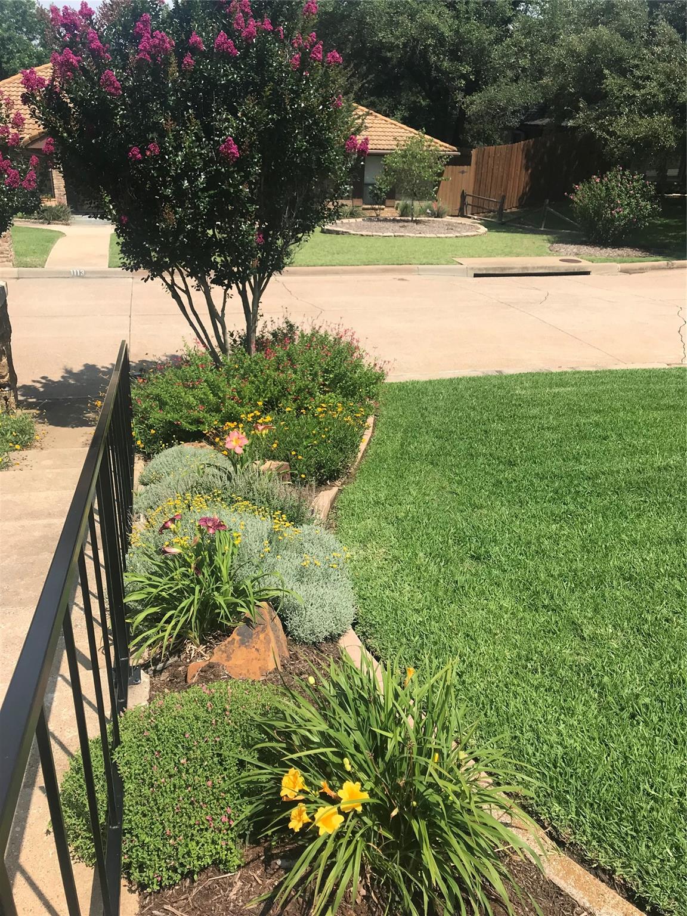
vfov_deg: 63.4
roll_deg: -1.5
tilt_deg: -23.2
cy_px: 458
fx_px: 741
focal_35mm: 28
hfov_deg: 49.7
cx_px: 344
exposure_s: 1/2519
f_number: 1.8
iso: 20
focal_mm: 3.99
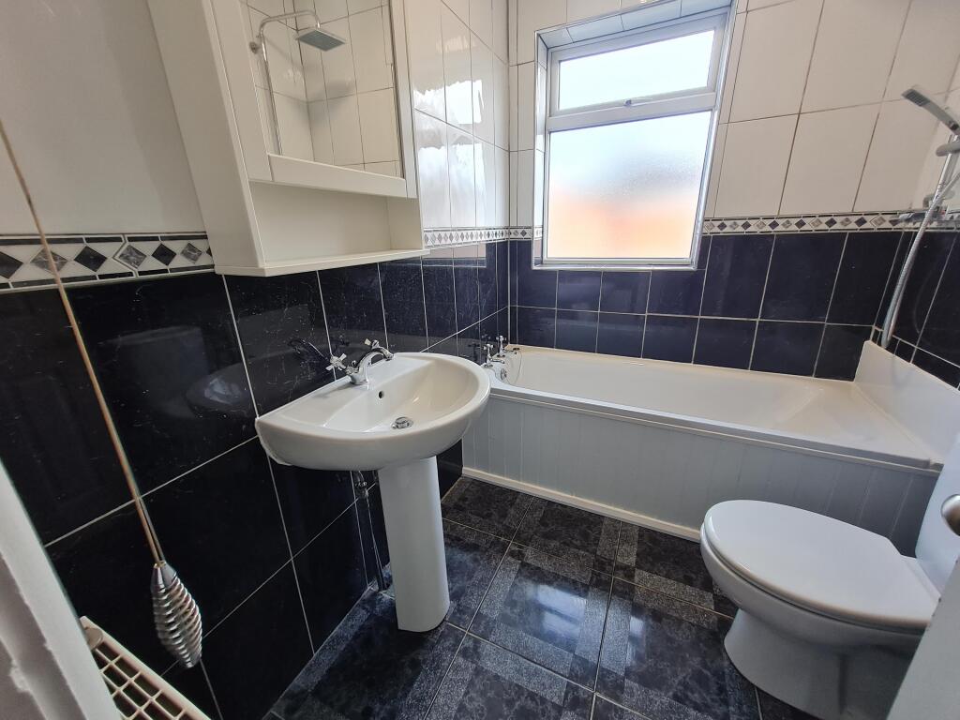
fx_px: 361
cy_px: 360
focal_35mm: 13
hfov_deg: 106.2
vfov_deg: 89.9
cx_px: 480
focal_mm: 1.74
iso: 100
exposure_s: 1/50
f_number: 2.2
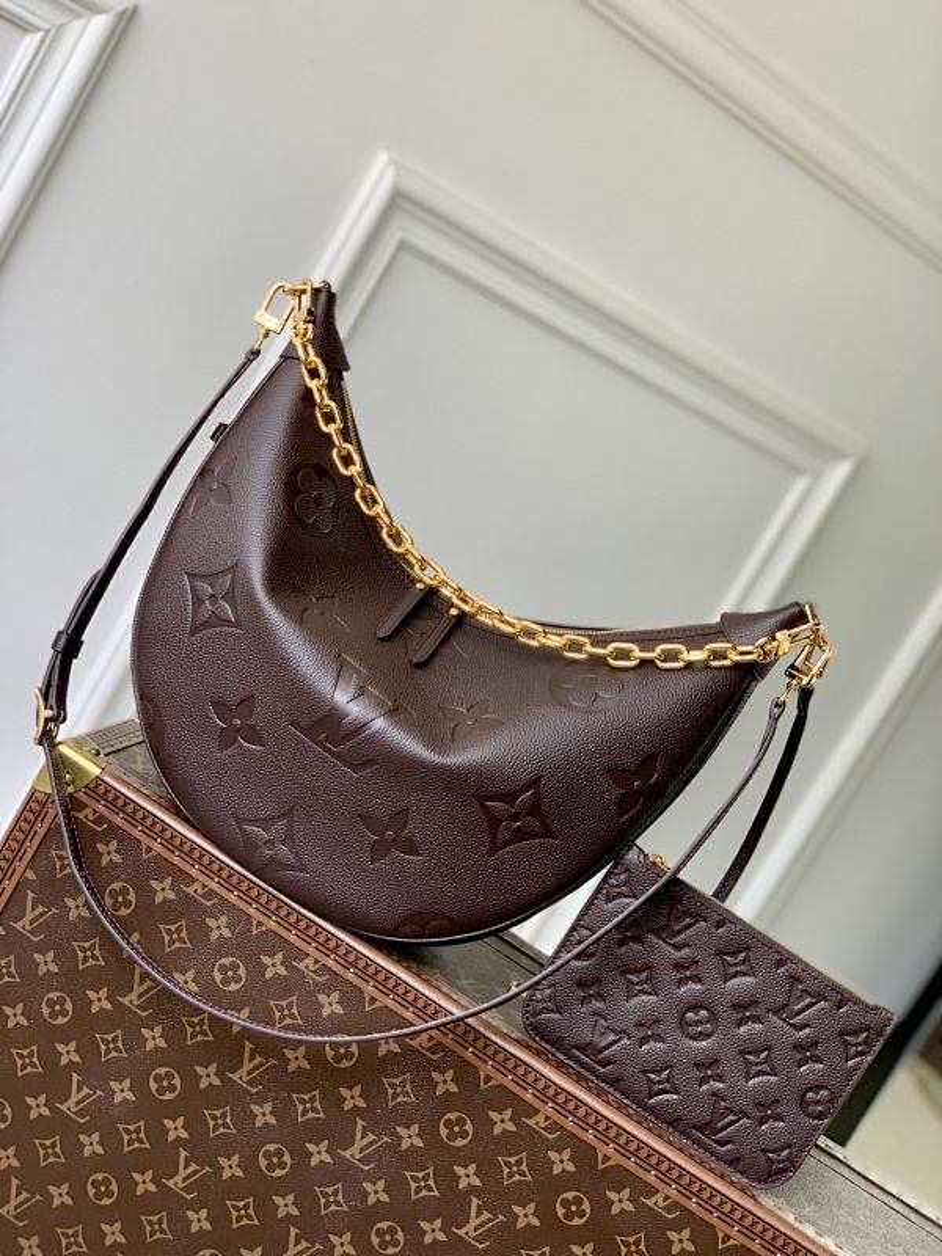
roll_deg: -30.6
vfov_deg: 36.8
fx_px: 1887
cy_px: 628
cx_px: 471
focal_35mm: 52
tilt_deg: -9.1
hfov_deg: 28.0
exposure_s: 1/122
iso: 32
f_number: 2.4
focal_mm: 6
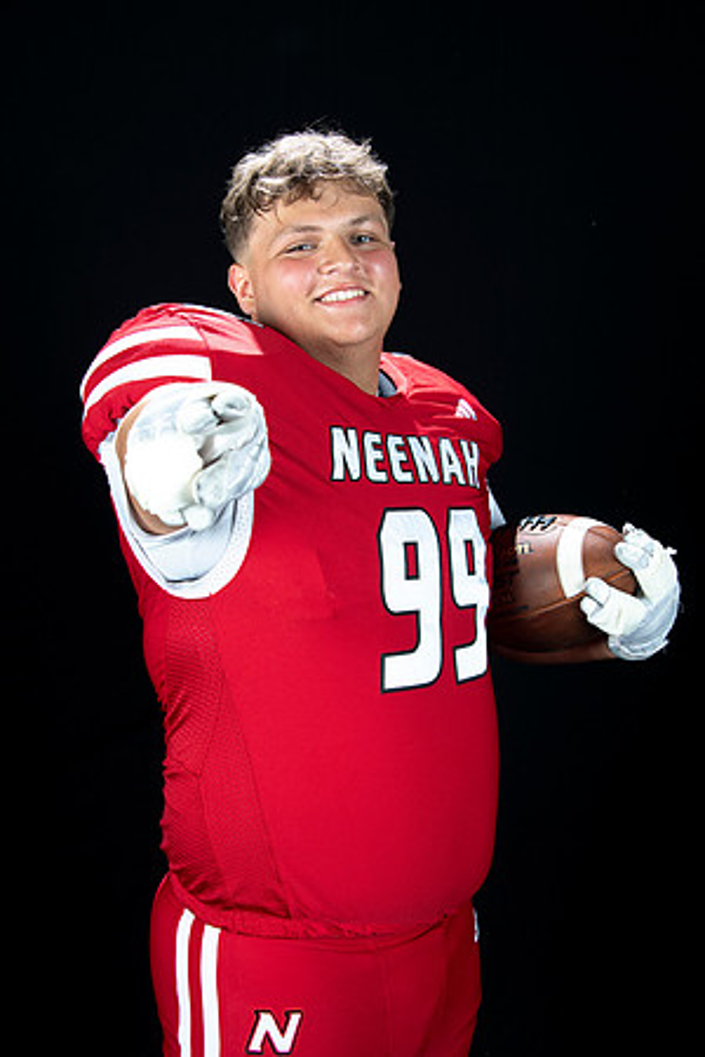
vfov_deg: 36.2
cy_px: 528
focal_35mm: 55
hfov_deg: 24.6
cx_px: 352
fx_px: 1615
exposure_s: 1/160
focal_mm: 55
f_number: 9
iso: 320
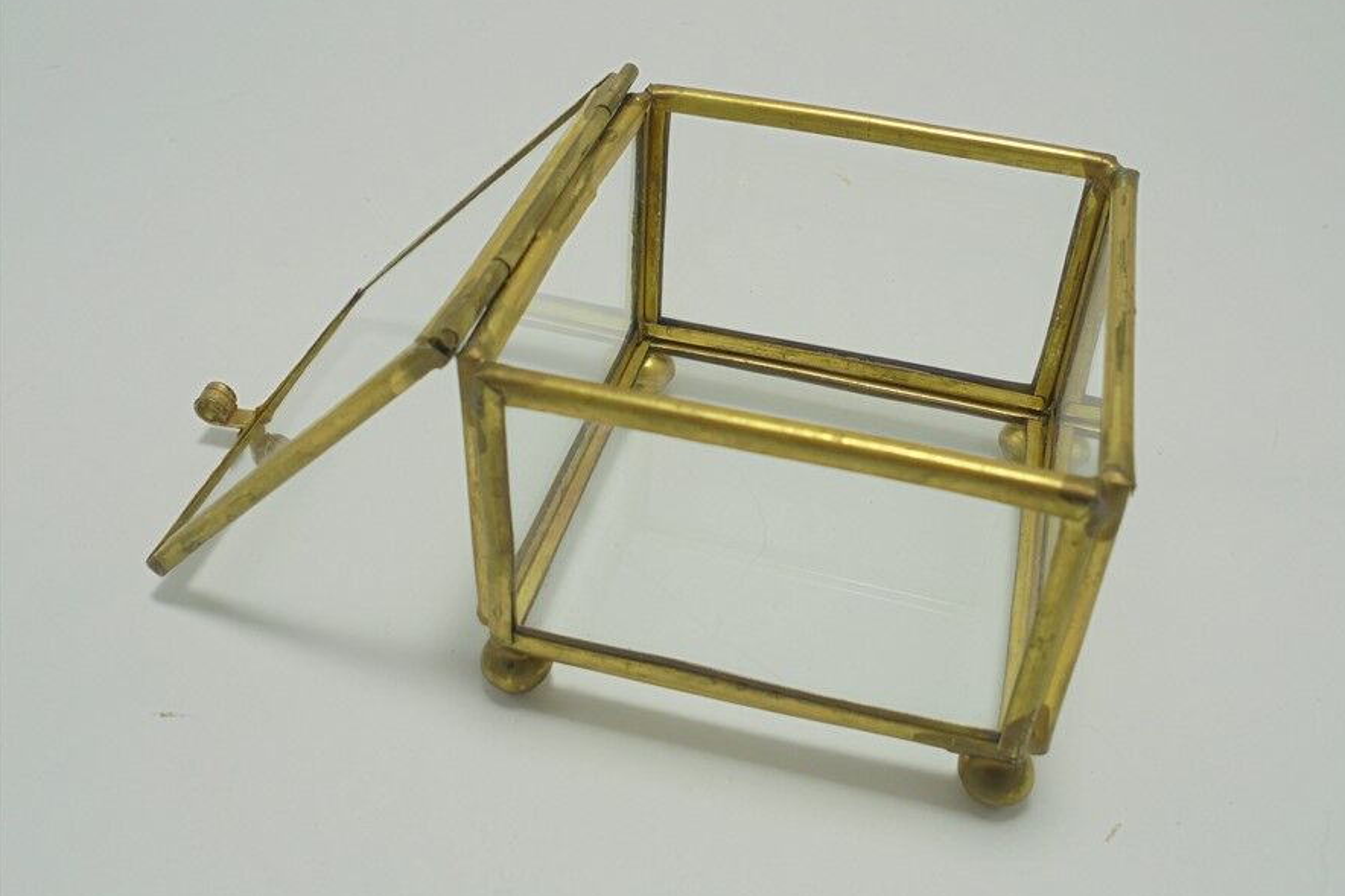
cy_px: 421
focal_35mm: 36
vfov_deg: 36.8
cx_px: 680
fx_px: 1345
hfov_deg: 53.1
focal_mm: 6.1
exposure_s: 1/100
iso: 100
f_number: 4
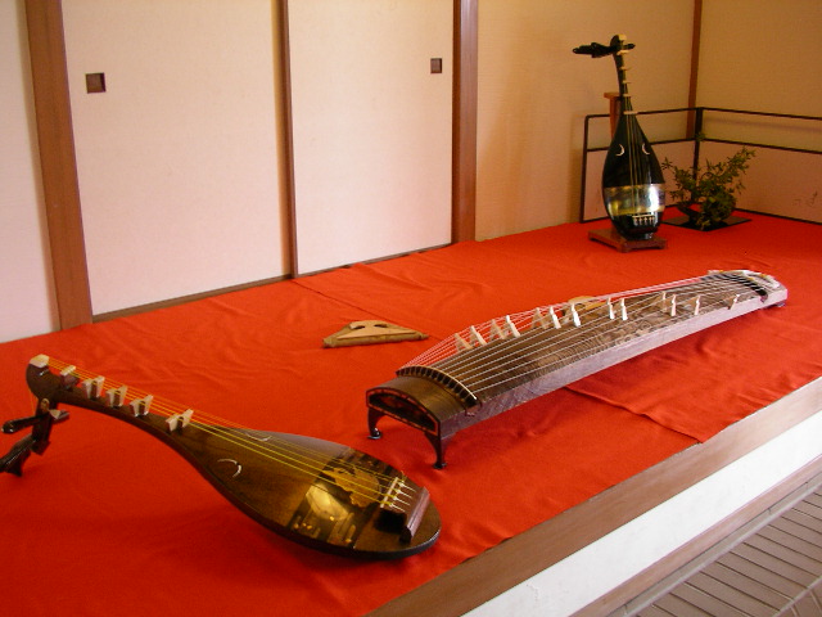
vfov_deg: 38.7
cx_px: 411
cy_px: 308
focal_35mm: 37
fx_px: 879
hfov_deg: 50.1
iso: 100
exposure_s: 1/5.5
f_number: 2.8
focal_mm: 5.7
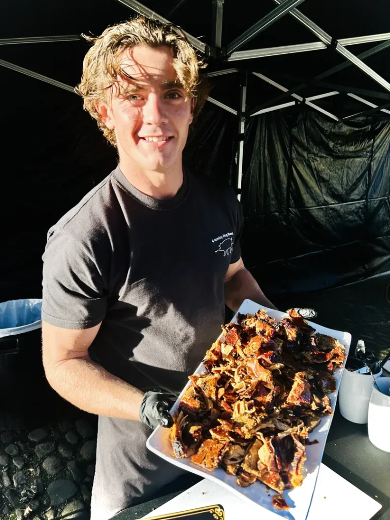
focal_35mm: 26
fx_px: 391
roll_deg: -0.8
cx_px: 195
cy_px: 260
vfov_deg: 67.3
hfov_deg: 53.1
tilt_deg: -13.7
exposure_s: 1/965
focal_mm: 5.7
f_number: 1.5
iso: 50
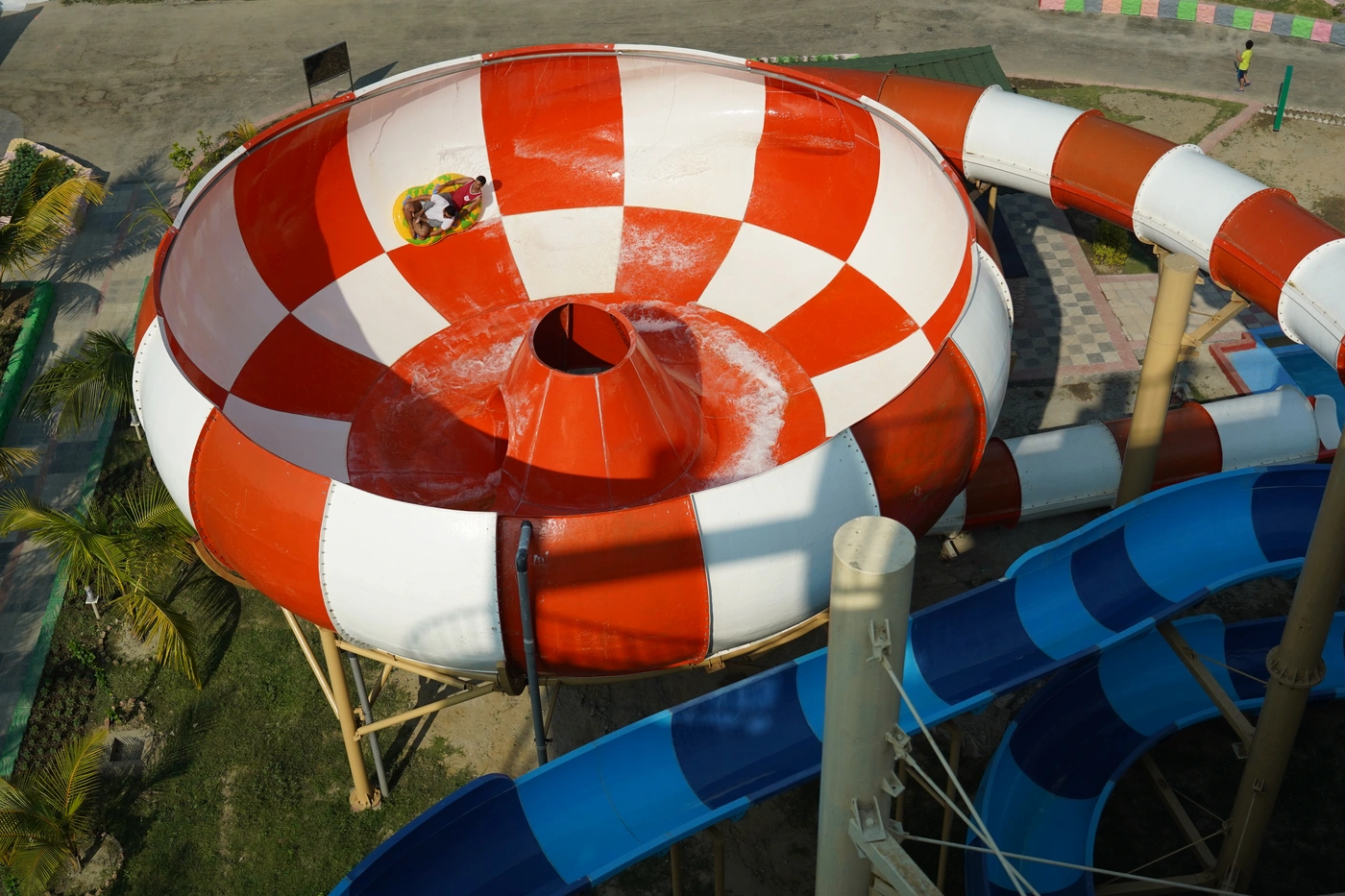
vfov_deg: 31.2
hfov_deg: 45.4
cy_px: 448
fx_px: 1606
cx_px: 672
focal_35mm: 43
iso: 400
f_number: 4
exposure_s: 1/5000
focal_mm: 43
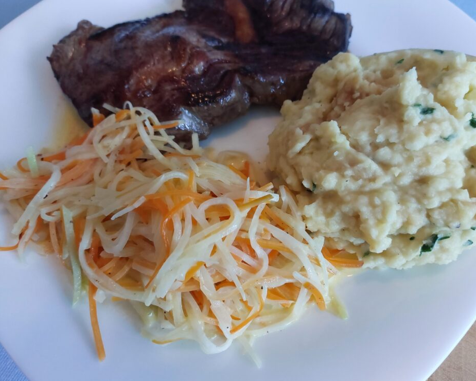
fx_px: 380
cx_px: 262
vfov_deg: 53.2
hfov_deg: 63.9
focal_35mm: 27
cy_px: 189
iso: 320
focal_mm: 5.23
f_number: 1.8
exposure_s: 1/100
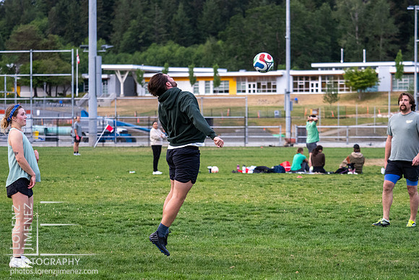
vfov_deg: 10.3
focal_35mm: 133
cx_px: 210
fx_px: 1550
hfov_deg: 15.4
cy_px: 143
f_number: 2.8
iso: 1250
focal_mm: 64
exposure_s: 1/1000
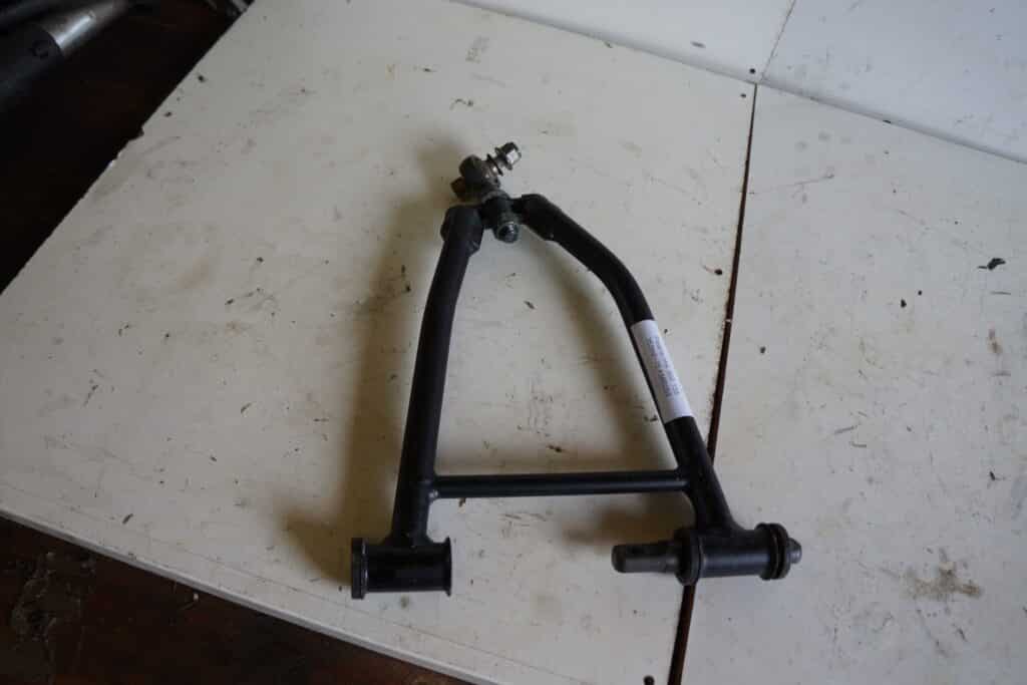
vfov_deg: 47.9
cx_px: 514
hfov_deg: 67.4
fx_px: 770
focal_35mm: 27
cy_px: 342
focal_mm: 18
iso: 200
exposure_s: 1/60
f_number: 4
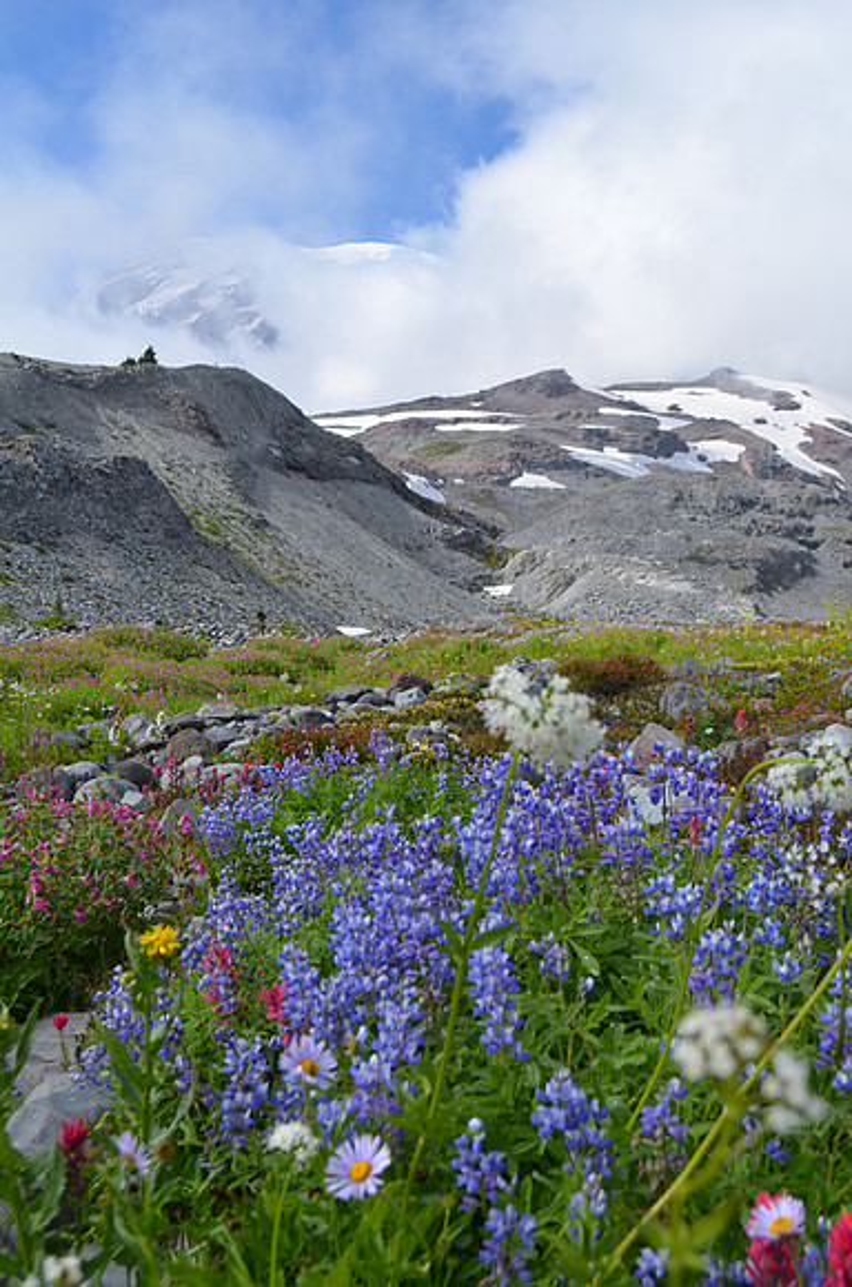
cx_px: 426
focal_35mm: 39
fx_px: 1391
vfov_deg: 49.6
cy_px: 644
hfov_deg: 34.1
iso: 100
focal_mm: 26
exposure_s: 1/250
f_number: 8
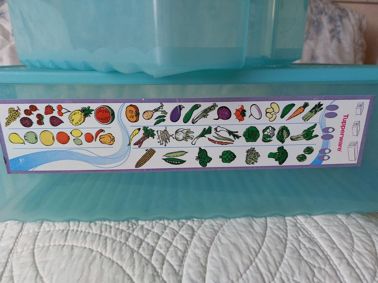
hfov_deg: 69.4
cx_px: 189
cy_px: 142
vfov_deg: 54.9
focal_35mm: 25
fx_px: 273
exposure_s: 1/100
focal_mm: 5.23
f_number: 1.8
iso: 160
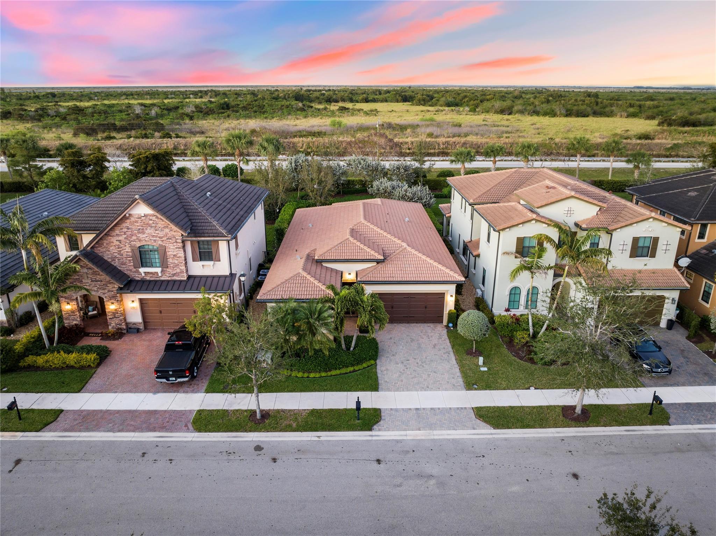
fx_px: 496
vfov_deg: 56.8
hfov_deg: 71.6
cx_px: 358
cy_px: 268
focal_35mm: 24
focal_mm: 12.29
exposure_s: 1/15
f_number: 2.8
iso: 290
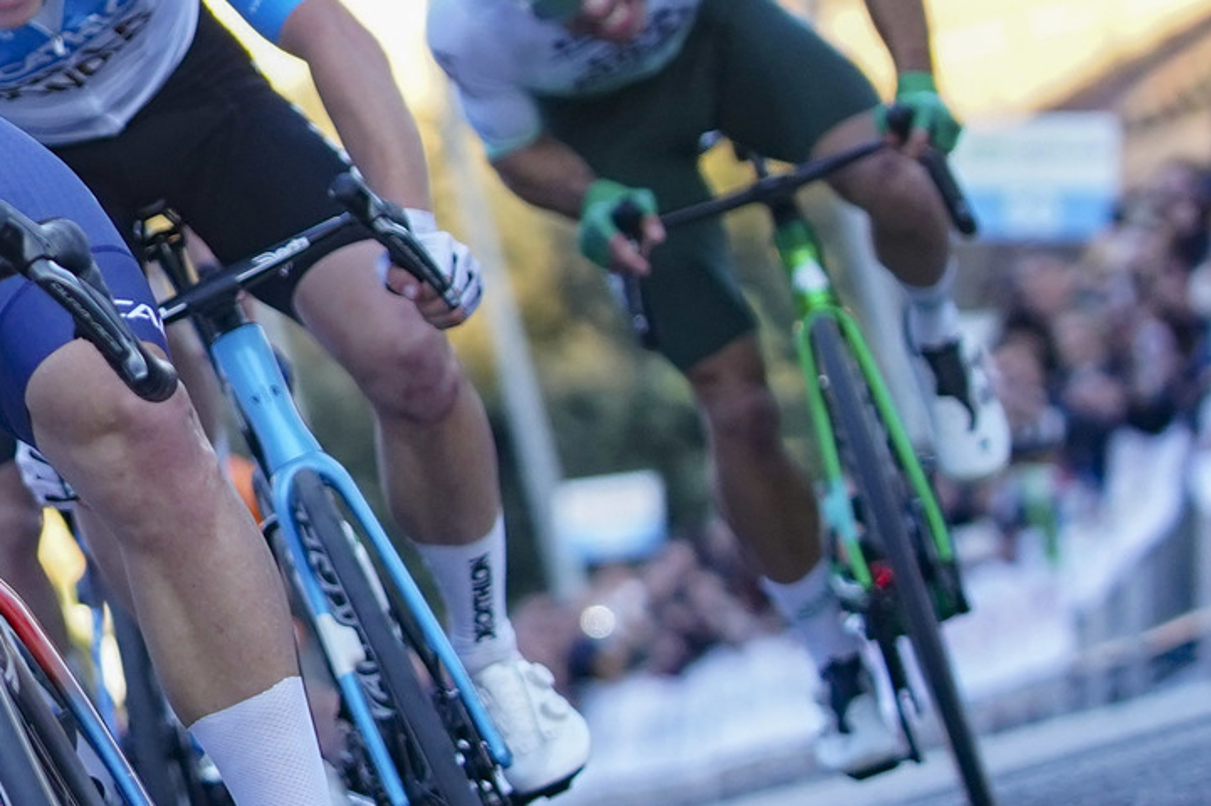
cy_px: 1
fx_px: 9145
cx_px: -101
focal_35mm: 272
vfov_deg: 5.0
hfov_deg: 7.5
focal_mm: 98
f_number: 3.2
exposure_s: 1/1000
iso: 1000
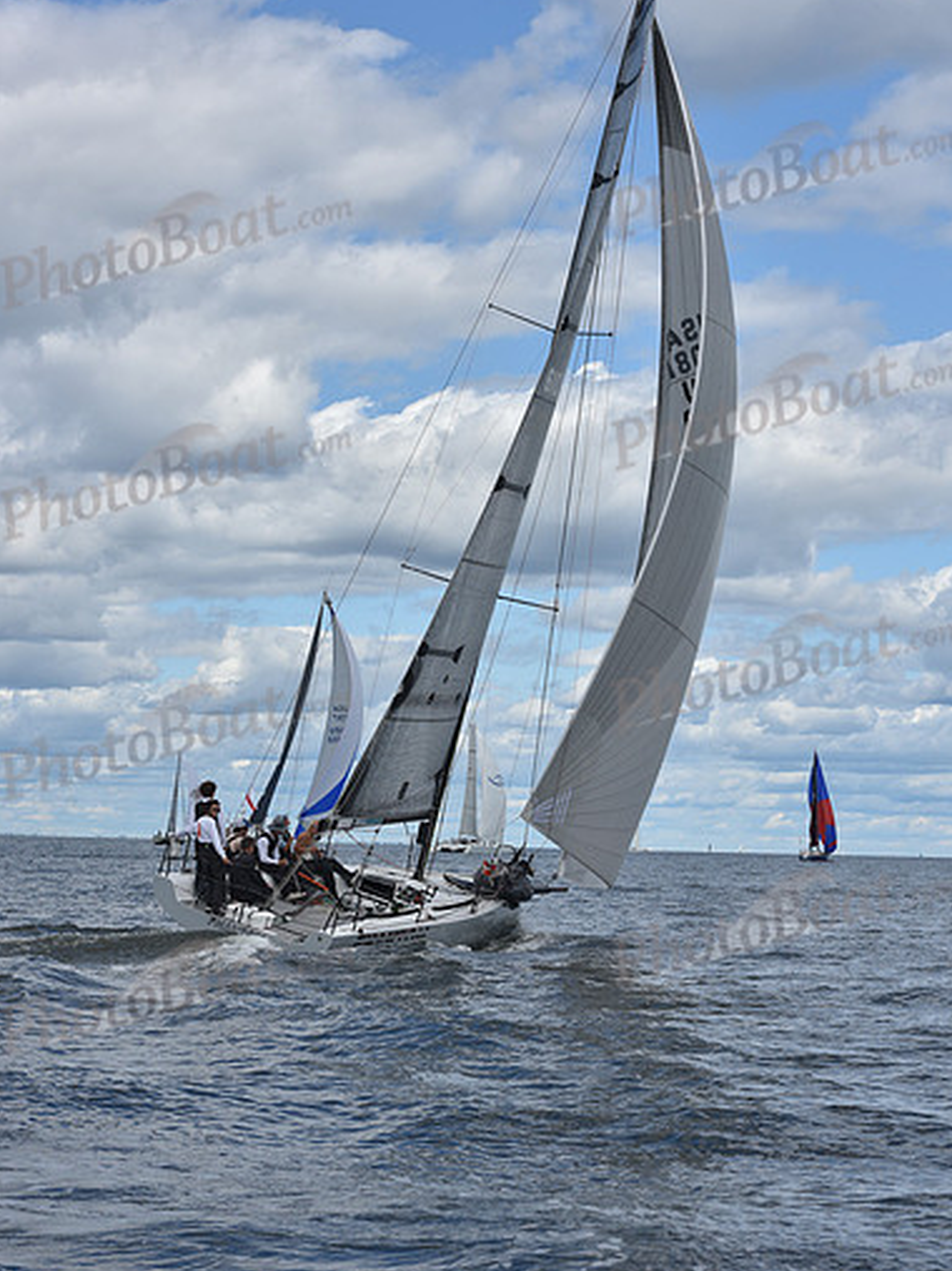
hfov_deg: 19.1
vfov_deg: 25.3
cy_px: 572
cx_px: 482
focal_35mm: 77
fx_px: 2825
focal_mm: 70
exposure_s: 1/1000
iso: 250
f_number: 10
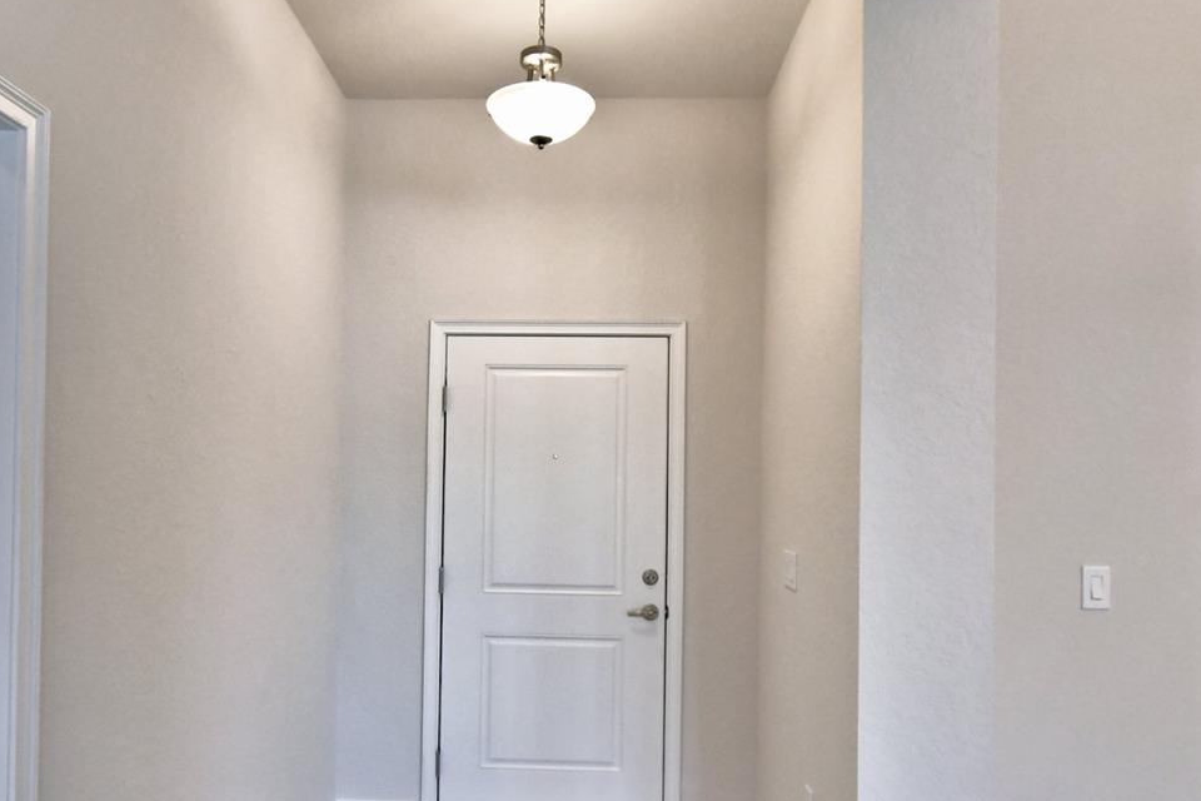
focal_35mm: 25
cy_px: 471
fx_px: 834
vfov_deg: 51.0
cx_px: 555
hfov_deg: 71.4
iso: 400
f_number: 4.5
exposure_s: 1/80
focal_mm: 10
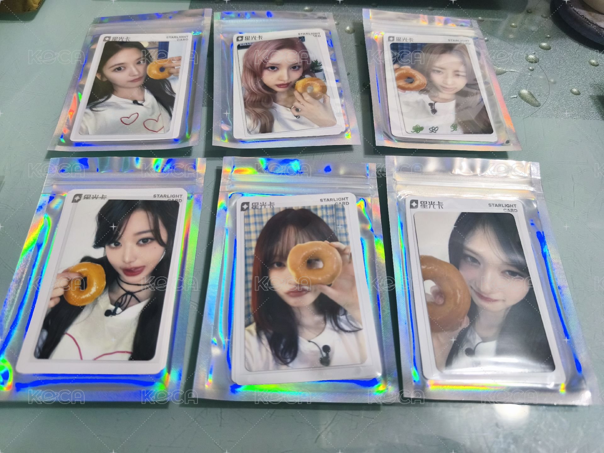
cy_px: 226
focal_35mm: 23
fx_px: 401
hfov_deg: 73.9
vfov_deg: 58.9
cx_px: 302
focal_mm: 6.18
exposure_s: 1/60
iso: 500
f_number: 1.65
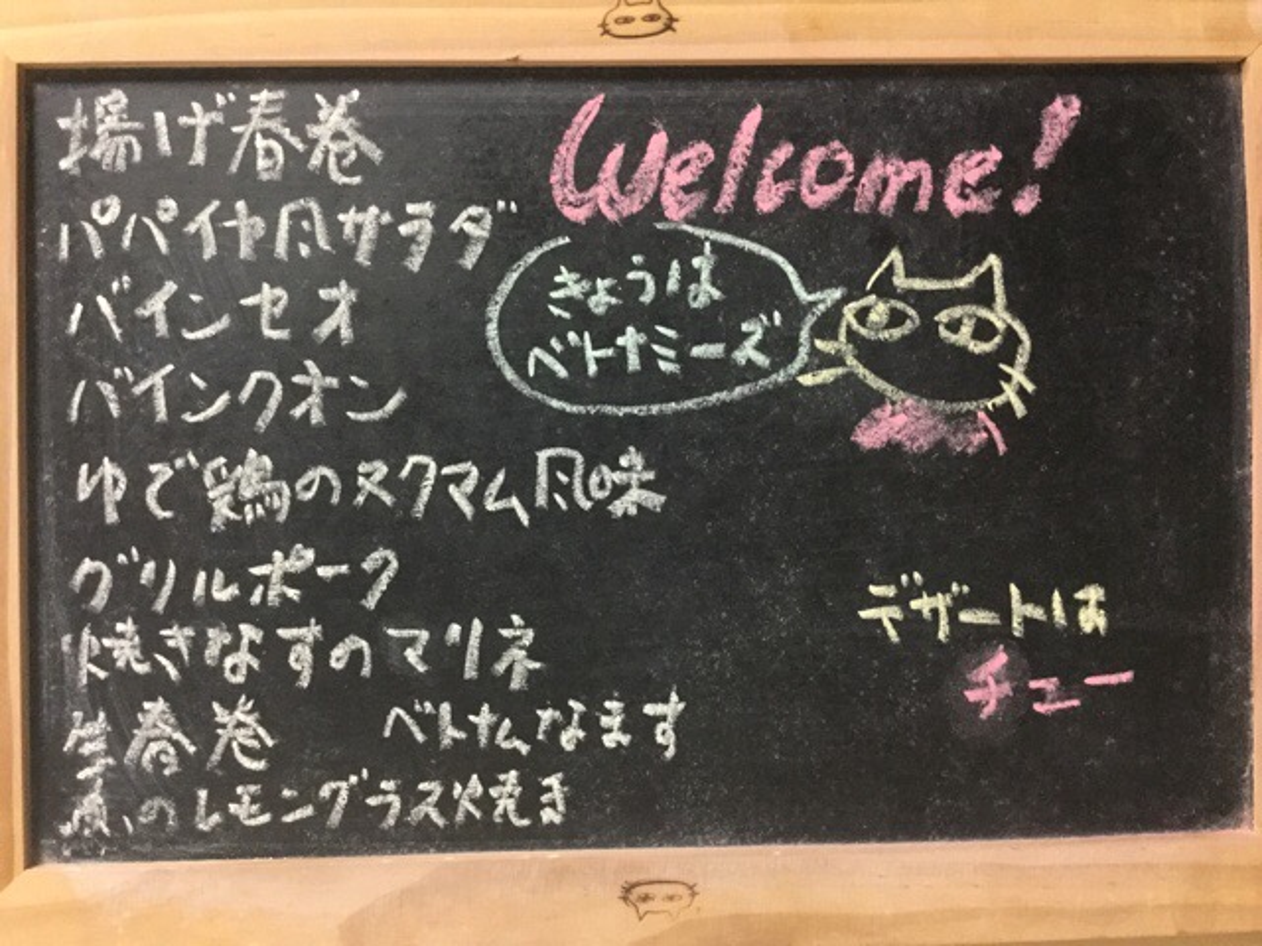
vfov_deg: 45.4
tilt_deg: -38.7
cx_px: 631
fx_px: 1130
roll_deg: -3.1
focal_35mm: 31
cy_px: 473
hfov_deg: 58.4
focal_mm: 3.3
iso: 200
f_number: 2.4
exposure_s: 1/30
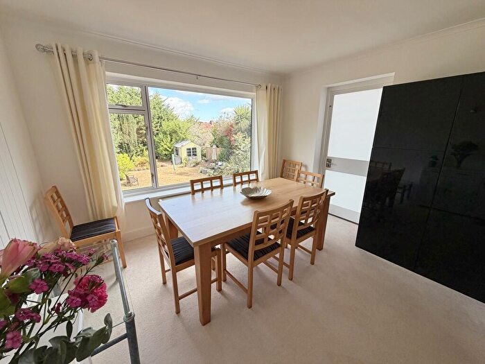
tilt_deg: -15.5
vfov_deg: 85.7
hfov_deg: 102.1
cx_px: 242
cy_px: 182
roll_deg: +0.3
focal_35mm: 14
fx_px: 196
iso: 64
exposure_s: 1/184
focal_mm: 2.22
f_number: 2.2
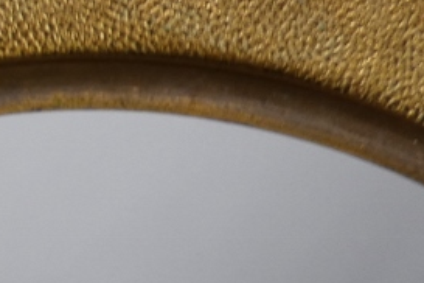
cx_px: -306
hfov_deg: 19.5
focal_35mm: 82
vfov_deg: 16.6
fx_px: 966
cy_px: 205
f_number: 2.8
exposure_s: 1/60
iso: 80
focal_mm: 3.7
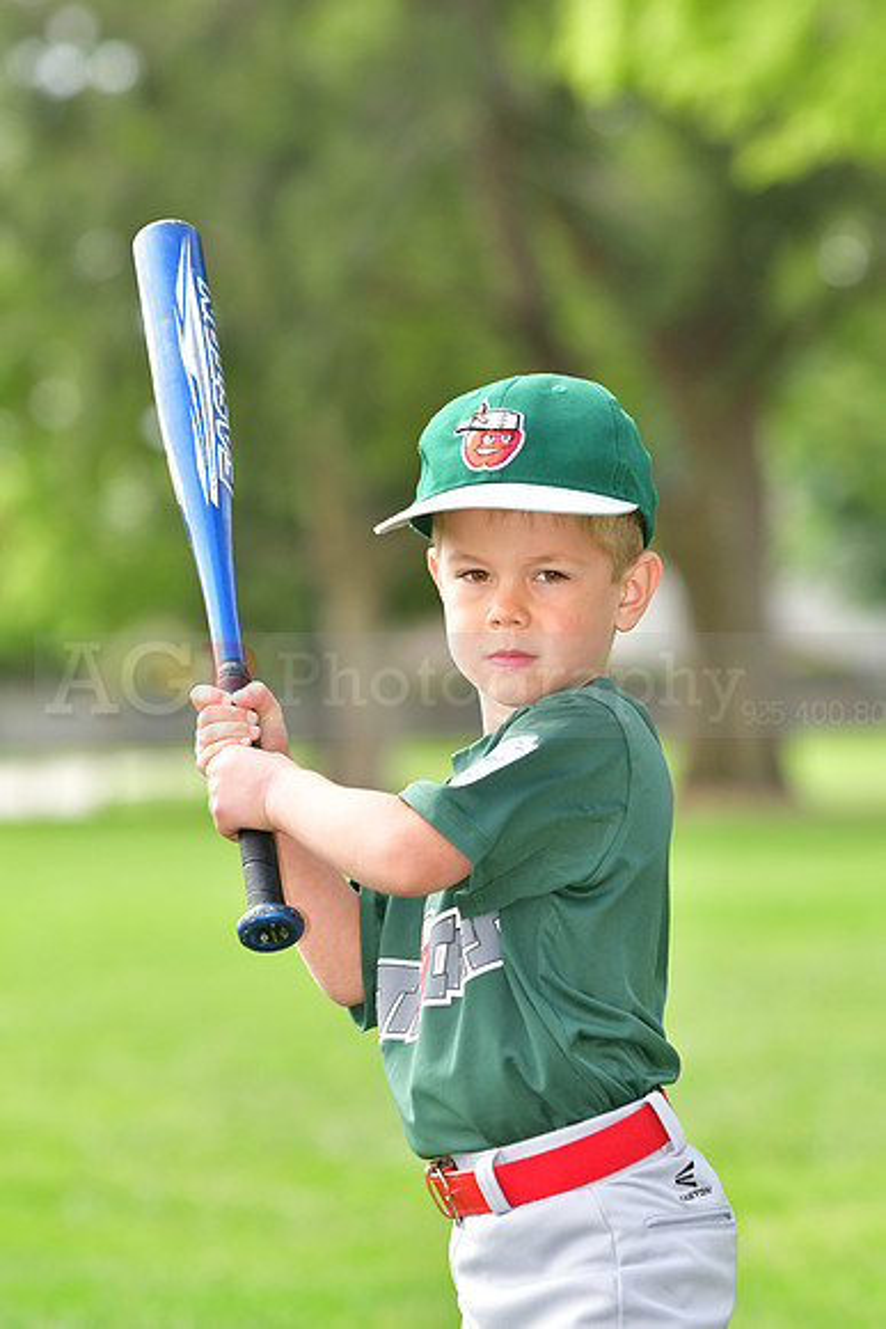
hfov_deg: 7.0
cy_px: 664
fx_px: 7194
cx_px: 443
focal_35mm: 195
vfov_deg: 10.5
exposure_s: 1/1600
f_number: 4
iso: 500
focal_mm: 130
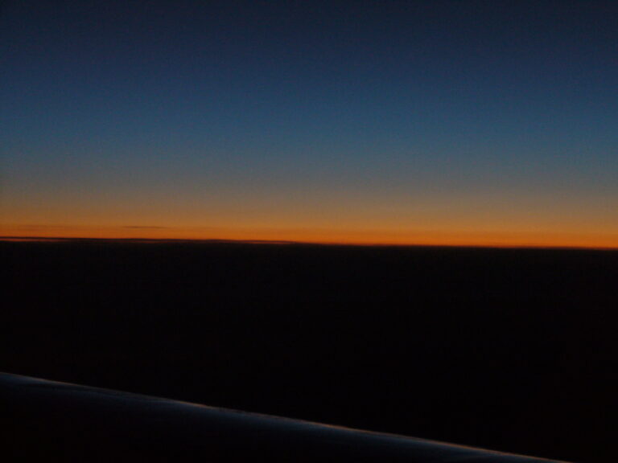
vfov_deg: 14.1
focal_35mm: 105
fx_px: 1875
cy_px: 232
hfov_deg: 18.7
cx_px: 309
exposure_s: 1/8
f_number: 5
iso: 200
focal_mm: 17.4
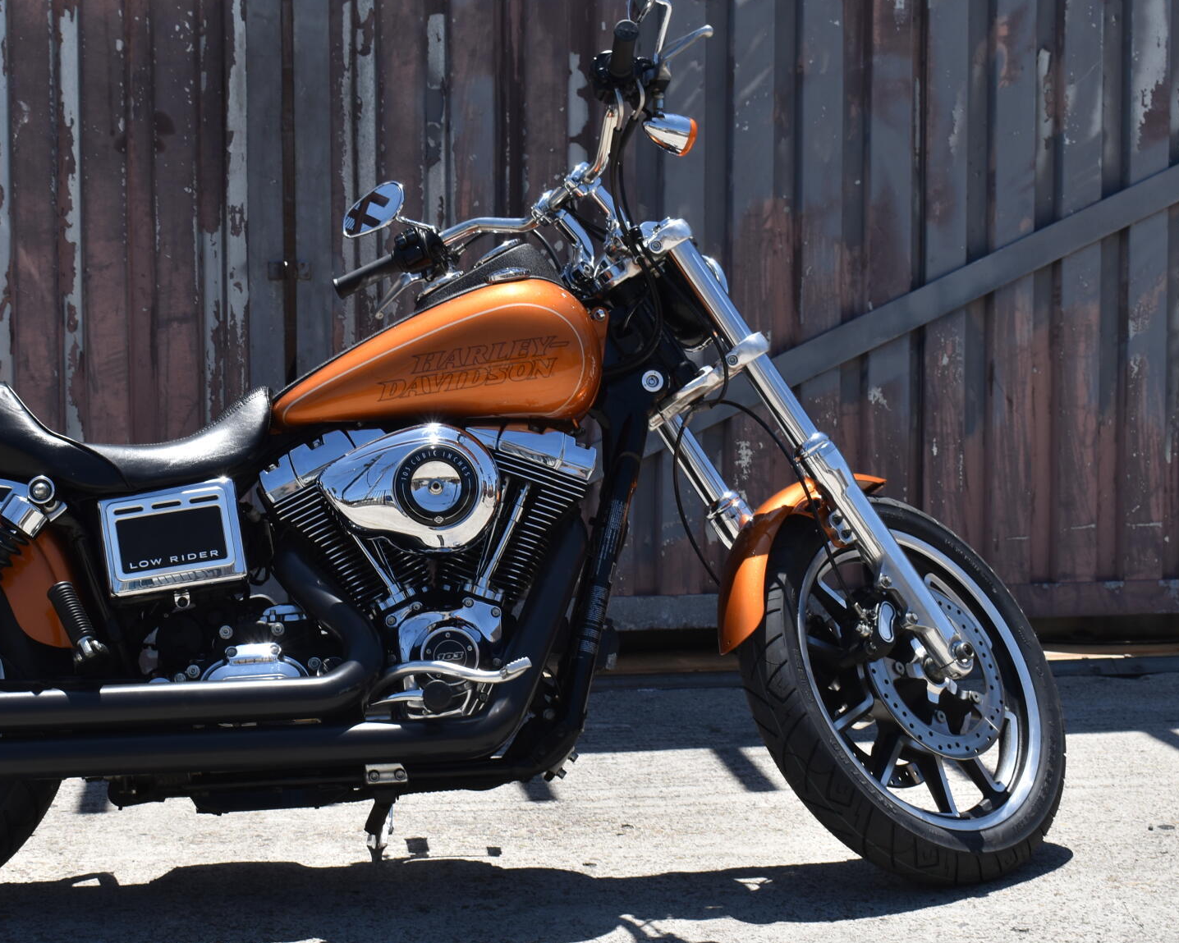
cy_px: 478
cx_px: 407
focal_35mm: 69
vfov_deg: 22.3
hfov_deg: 27.5
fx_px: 2396
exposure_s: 1/250
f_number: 8
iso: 100
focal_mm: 35
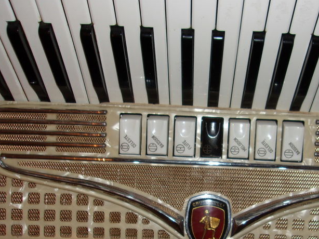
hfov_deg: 42.4
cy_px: 143
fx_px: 405
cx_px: 212
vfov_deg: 32.8
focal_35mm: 44
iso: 80
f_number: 3
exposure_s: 1/34
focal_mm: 4.9
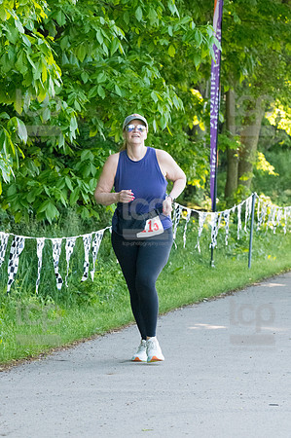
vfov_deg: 10.6
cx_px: 146
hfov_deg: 7.0
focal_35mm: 195
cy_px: 219
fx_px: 2370
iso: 4000
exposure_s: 1/1600
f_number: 5.6
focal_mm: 130
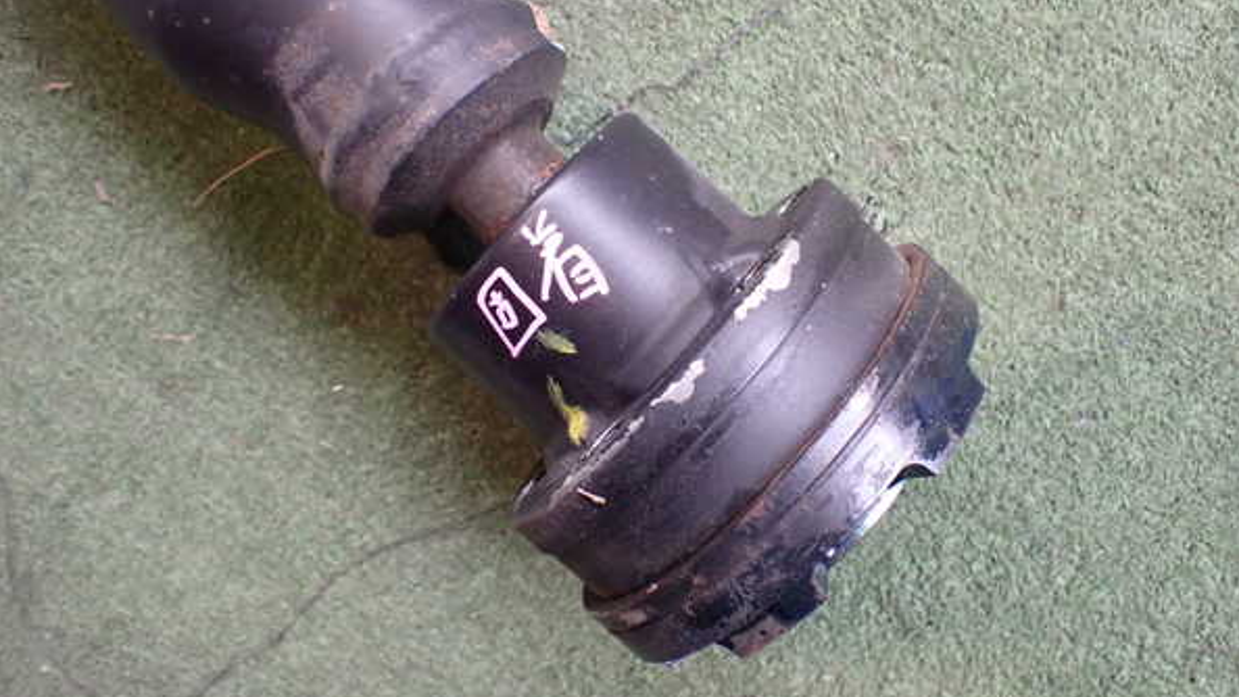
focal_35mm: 33
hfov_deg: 59.5
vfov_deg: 35.6
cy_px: 313
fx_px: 1084
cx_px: 622
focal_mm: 5.4
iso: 800
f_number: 2.3
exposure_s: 1/125
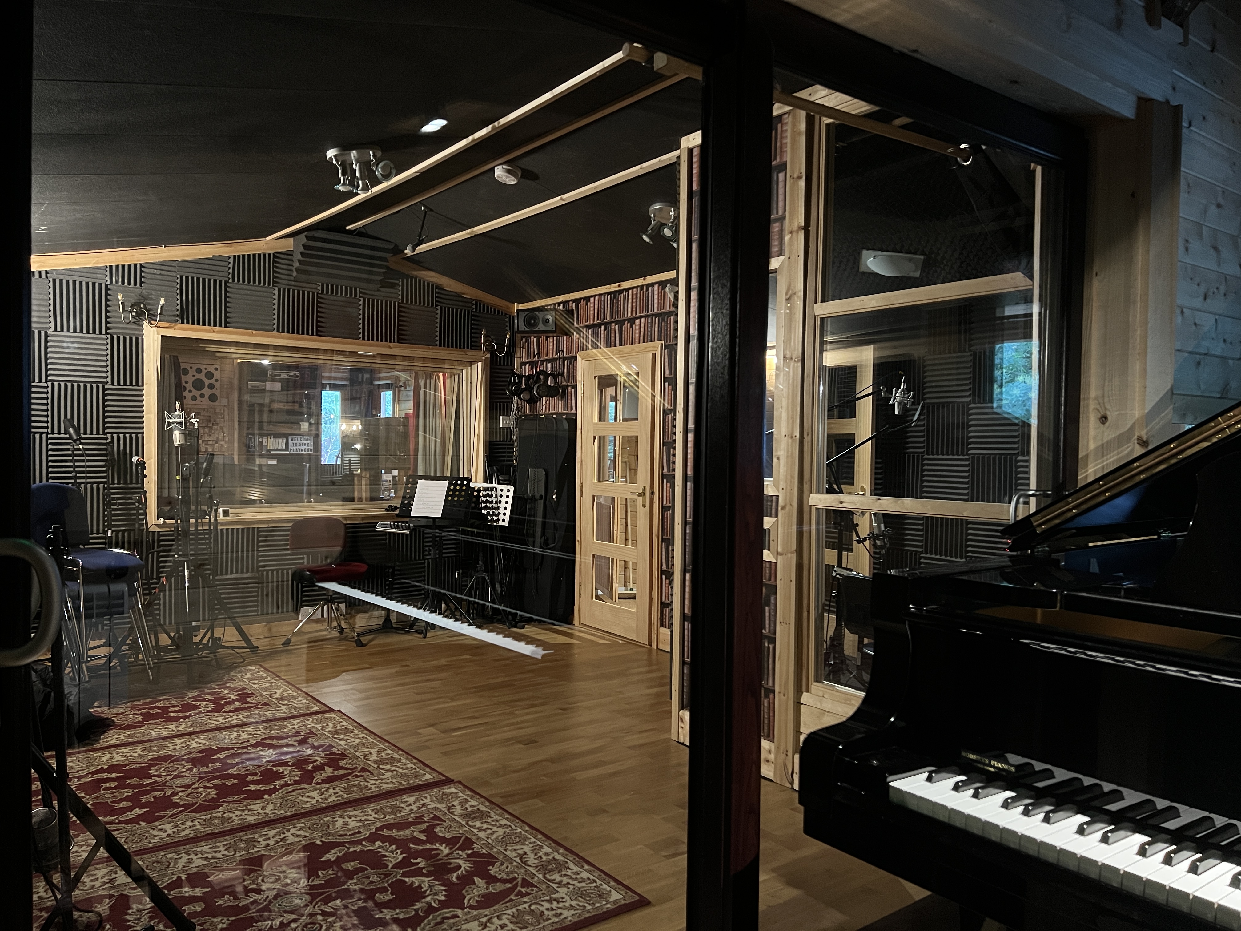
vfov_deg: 53.1
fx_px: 932
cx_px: 620
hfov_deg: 67.3
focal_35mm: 26
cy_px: 466
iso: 640
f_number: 1.5
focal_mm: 5.7
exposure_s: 1/25
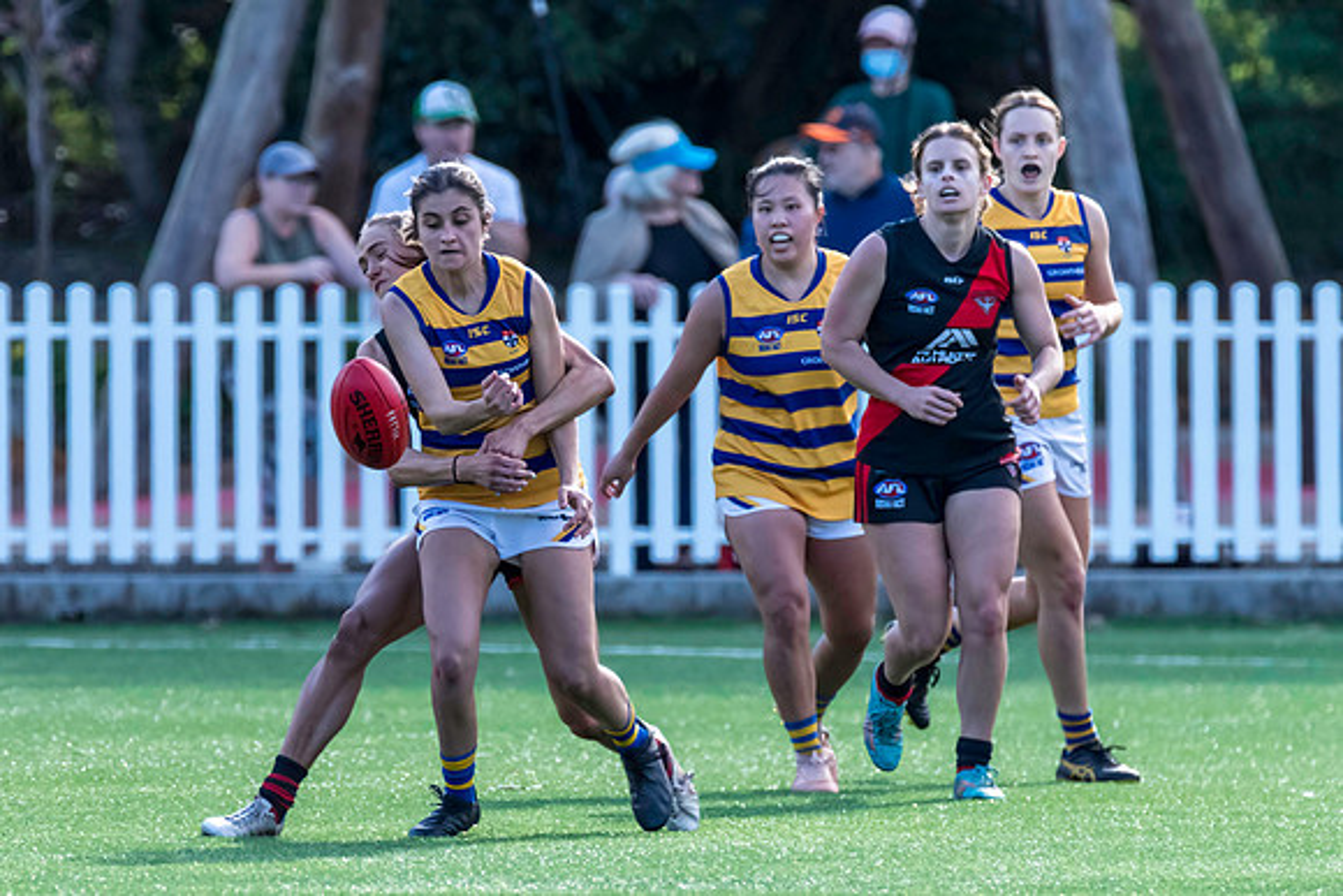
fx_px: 38303
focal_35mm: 1027
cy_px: 694
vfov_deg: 1.3
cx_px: 499
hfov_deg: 2.0
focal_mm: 600
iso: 1600
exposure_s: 1/1600
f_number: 6.3
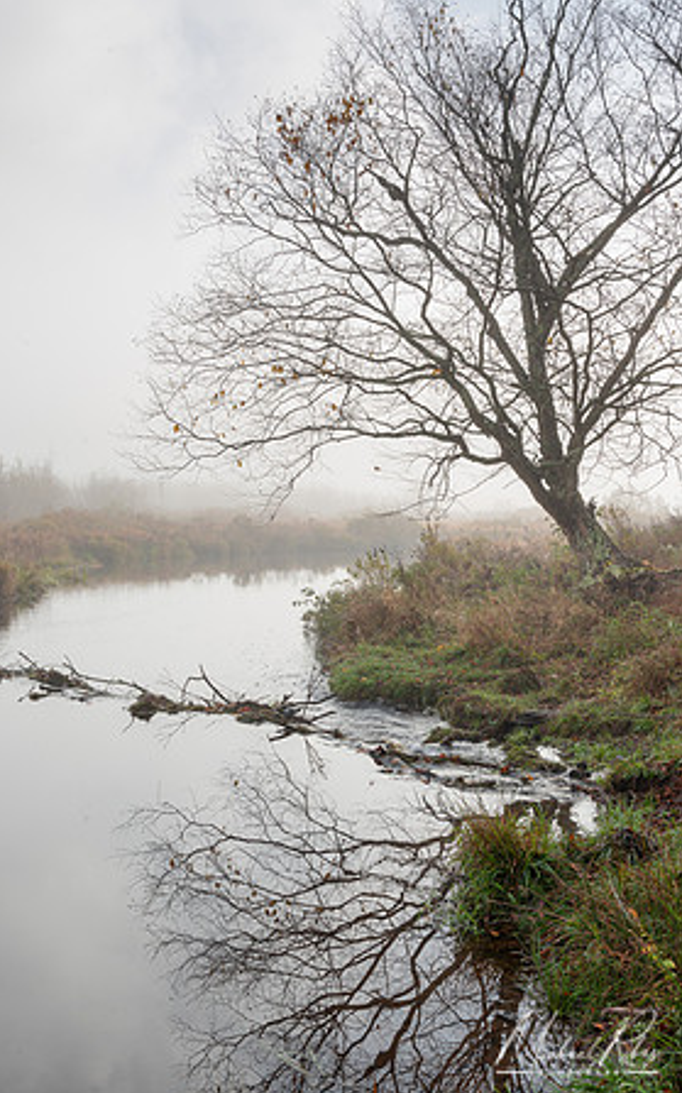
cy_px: 548
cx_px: 318
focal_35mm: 39
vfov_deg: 50.4
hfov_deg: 32.7
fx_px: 1161
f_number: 13
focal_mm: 38
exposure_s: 1/20
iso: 64
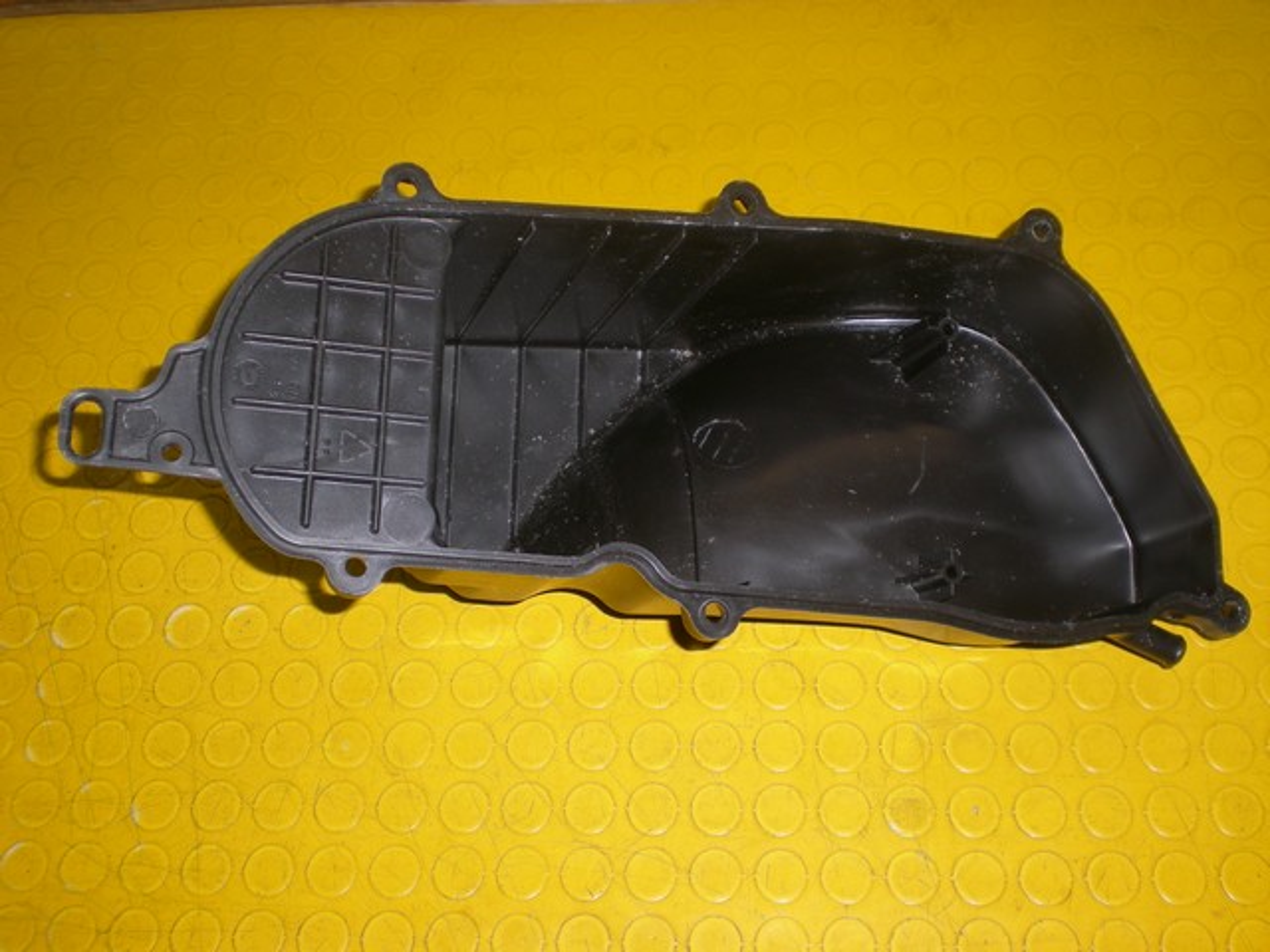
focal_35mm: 44
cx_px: 635
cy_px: 476
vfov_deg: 32.9
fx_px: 1614
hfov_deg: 42.9
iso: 50
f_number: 3.5
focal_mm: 7.4
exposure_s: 1/60
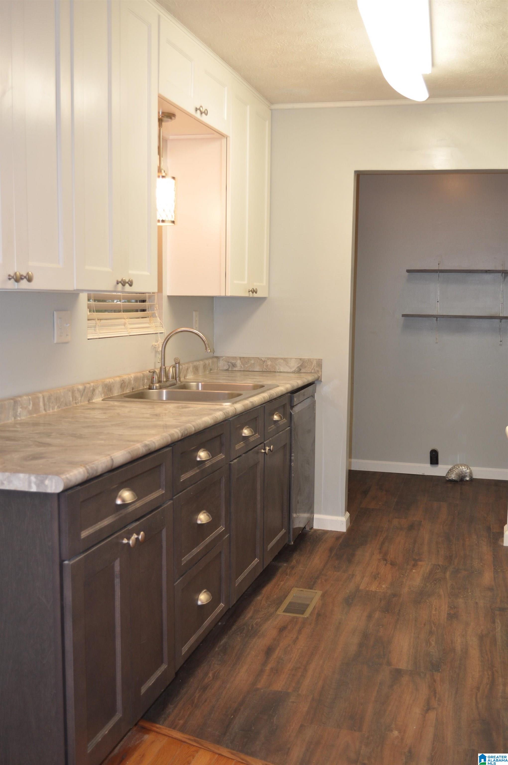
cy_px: 382
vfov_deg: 49.6
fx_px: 828
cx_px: 254
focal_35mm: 39
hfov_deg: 34.1
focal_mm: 26
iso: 400
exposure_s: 1/30
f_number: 4.2
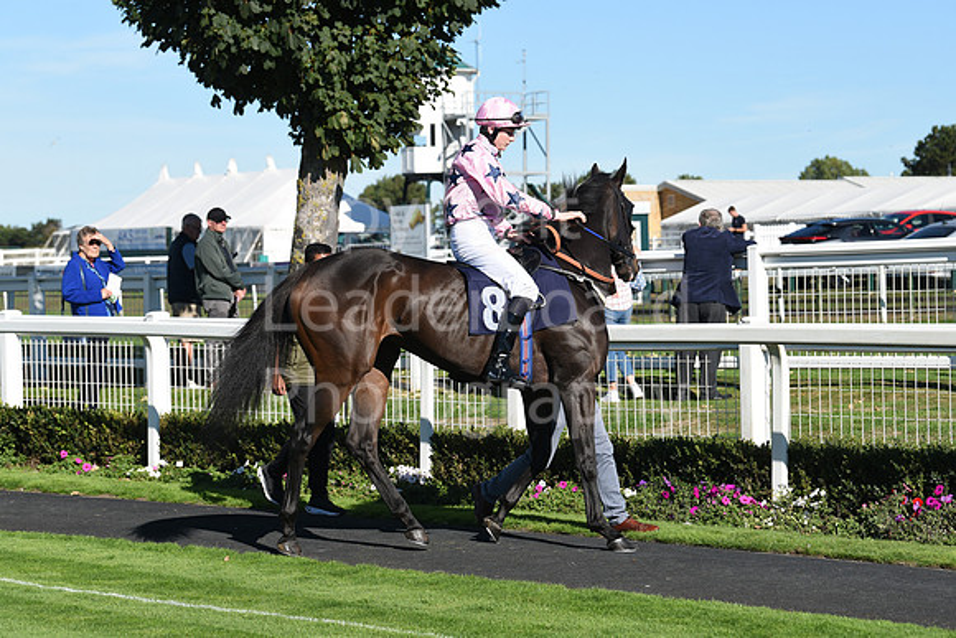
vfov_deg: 13.7
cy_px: 319
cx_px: 478
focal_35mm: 100
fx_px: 2656
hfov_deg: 20.4
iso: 400
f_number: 5.6
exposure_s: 1/2000
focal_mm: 100
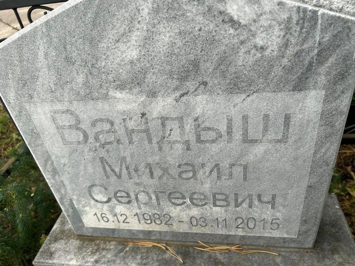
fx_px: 267
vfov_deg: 53.1
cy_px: 133
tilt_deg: -34.1
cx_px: 178
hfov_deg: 67.3
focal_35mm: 26
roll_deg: +8.5
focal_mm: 5.7
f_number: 1.5
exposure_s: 1/290
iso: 40
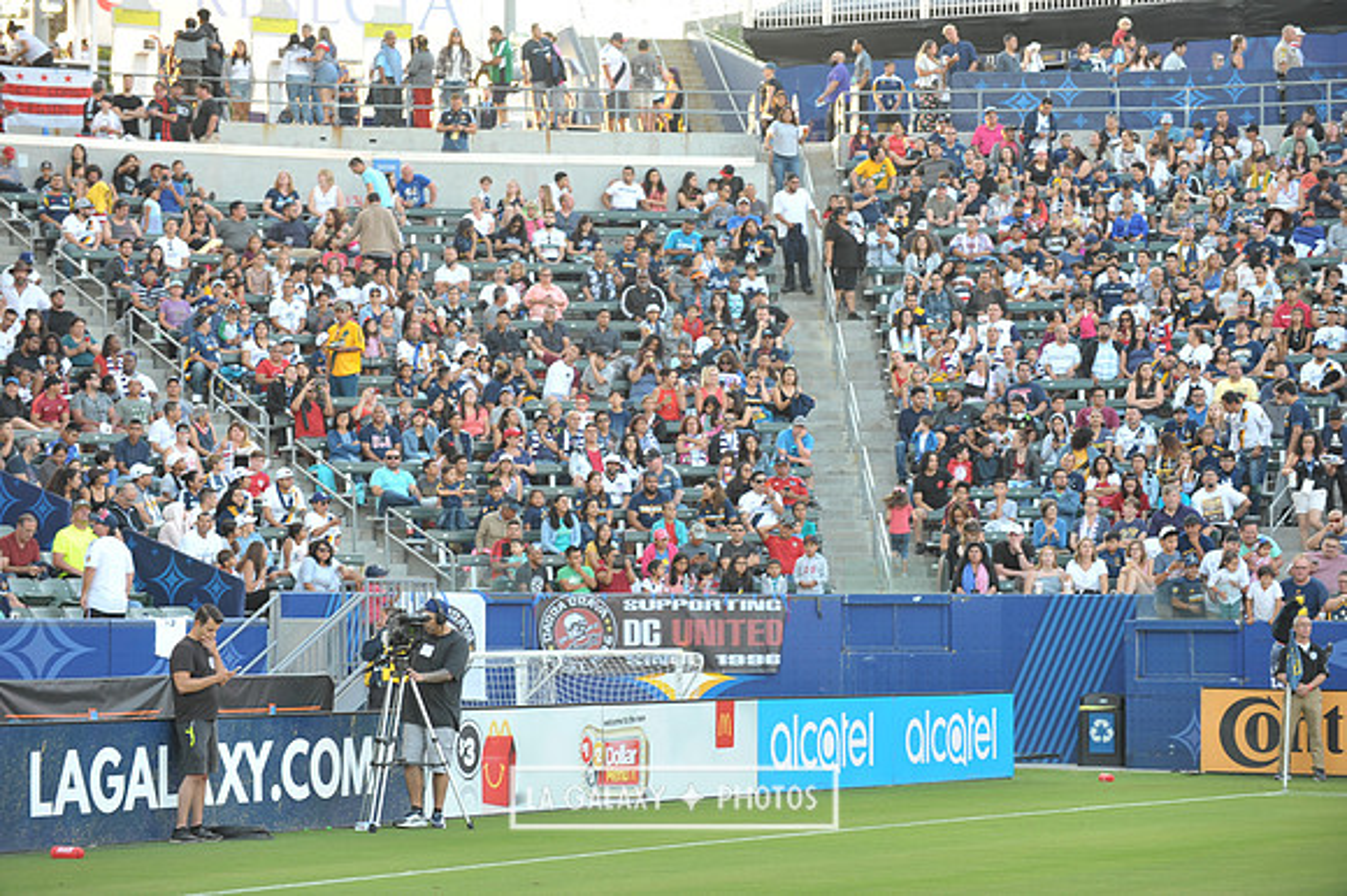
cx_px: 674
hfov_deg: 16.4
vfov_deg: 11.0
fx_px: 4674
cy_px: 448
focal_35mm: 125
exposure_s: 1/100
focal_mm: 125
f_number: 5
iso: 400
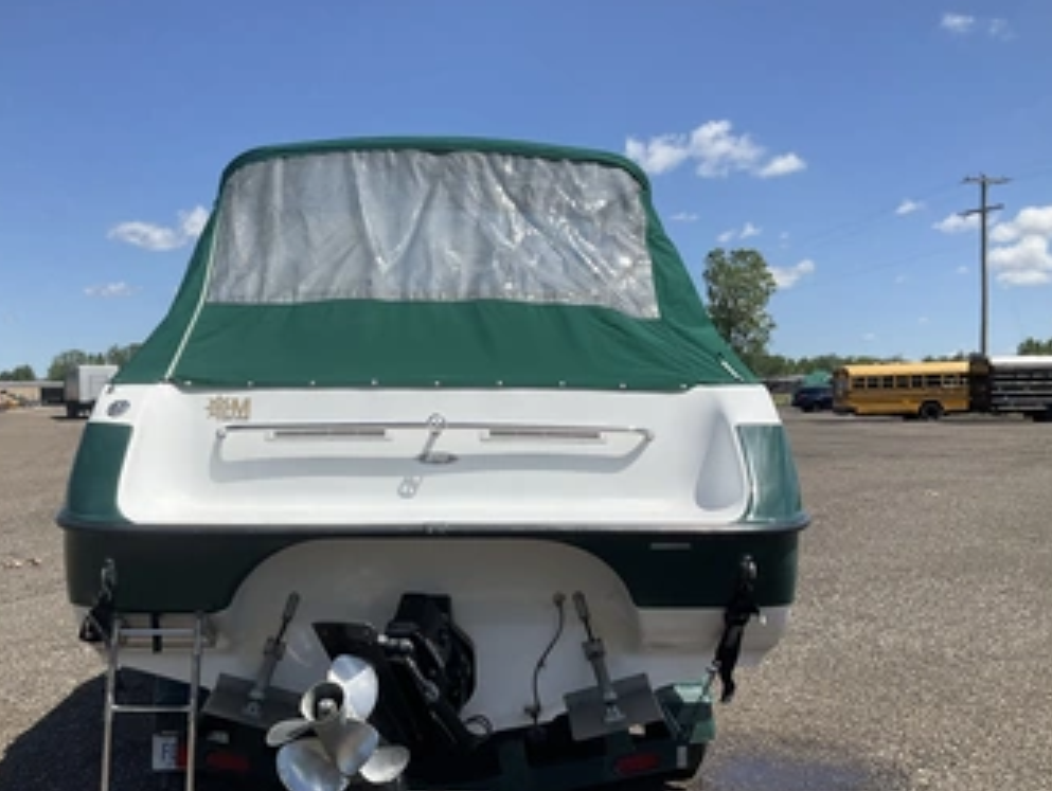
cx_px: 461
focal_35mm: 35
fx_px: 1065
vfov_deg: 40.8
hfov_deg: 52.4
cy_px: 419
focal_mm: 3
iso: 25
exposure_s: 1/2320
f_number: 1.8
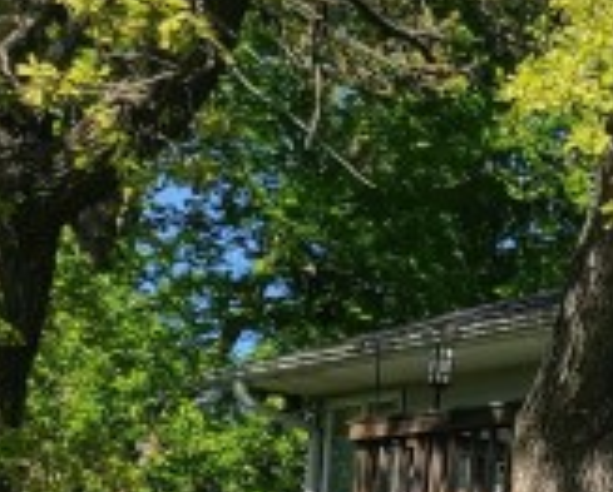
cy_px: 789
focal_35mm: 159
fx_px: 2890
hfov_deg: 9.8
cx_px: 1722
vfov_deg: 9.4
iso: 40
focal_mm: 5.4
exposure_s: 1/1746
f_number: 1.8
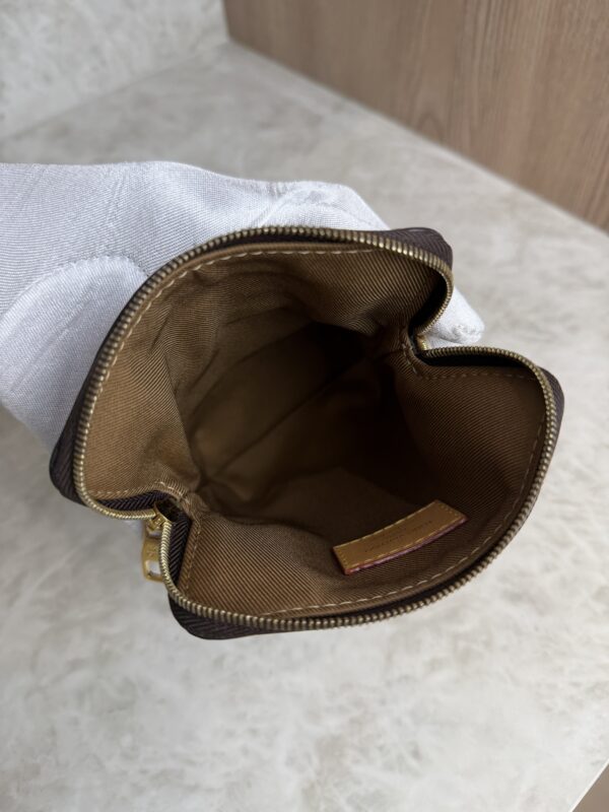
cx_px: 304
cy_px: 406
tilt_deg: -53.9
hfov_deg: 56.8
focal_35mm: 24
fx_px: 563
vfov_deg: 71.6
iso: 64
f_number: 1.78
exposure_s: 1/120
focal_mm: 6.76
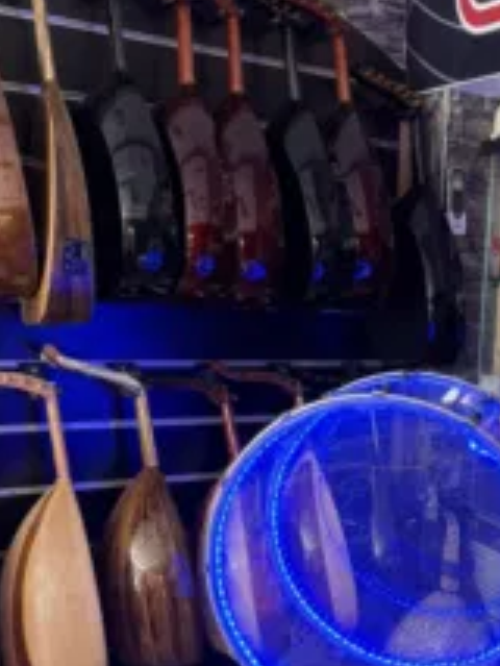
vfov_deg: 41.2
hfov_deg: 30.6
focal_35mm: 45
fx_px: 866
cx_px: 459
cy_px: 472
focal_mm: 6.76
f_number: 1.78
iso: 160
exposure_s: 1/50
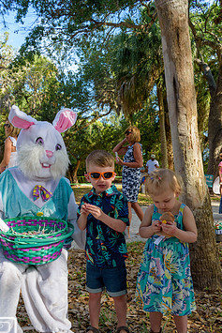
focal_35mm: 38
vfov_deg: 50.3
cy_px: 204
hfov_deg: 35.0
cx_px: 96
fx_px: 351
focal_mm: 20
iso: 360
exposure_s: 1/250
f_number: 8
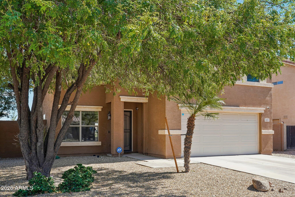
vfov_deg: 37.8
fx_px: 287
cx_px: 148
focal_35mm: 35
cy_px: 98
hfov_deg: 54.4
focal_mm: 35
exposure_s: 1/250
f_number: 8
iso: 400
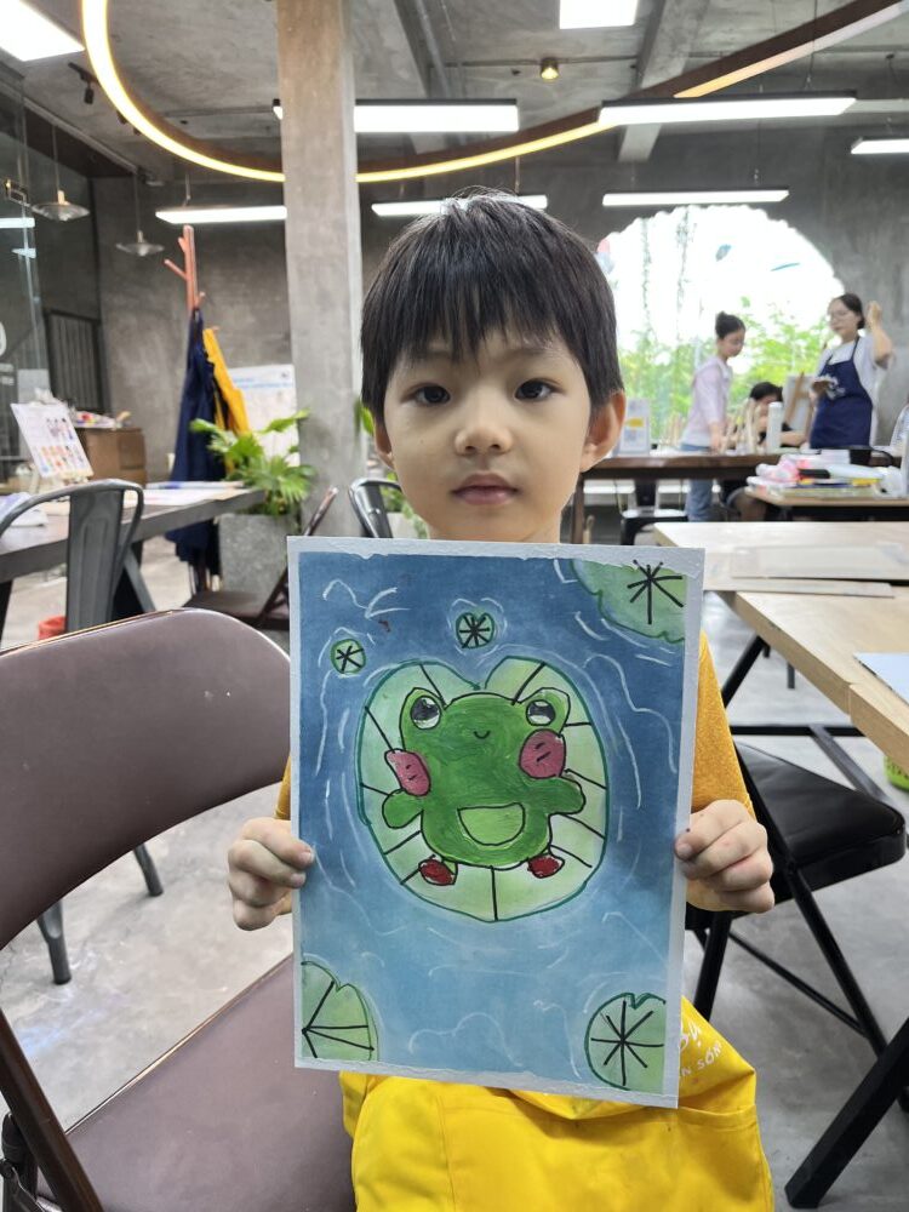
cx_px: 454
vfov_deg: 67.3
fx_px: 910
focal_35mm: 26
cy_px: 606
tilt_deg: -11.0
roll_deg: +1.4
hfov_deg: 53.1
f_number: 1.6
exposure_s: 1/100
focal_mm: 5.1
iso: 80
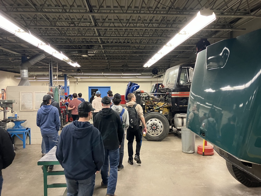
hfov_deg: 63.4
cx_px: 130
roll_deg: +1.6
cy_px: 98
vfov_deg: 49.7
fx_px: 211
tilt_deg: -1.6
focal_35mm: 28
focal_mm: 3.99
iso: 250
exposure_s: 1/60
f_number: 1.8
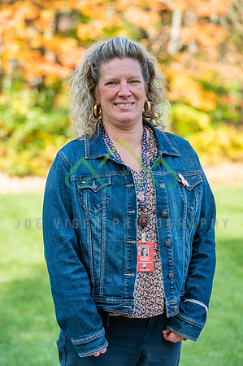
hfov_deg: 6.9
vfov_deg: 10.3
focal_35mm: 200
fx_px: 2030
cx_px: 122
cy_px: 183
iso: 100
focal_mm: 200
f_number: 6.3
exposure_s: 1/60
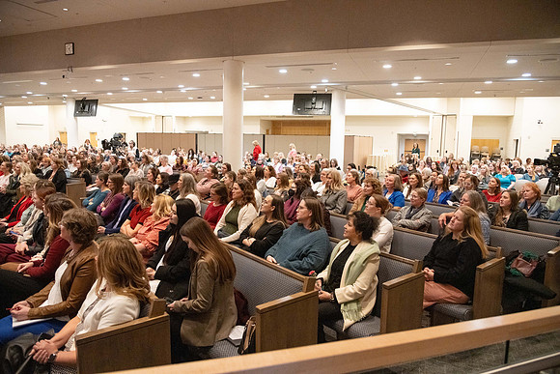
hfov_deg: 73.7
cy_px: 187
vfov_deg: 53.2
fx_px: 373
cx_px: 280
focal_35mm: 24
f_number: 4
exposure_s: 1/400
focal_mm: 24
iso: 2000
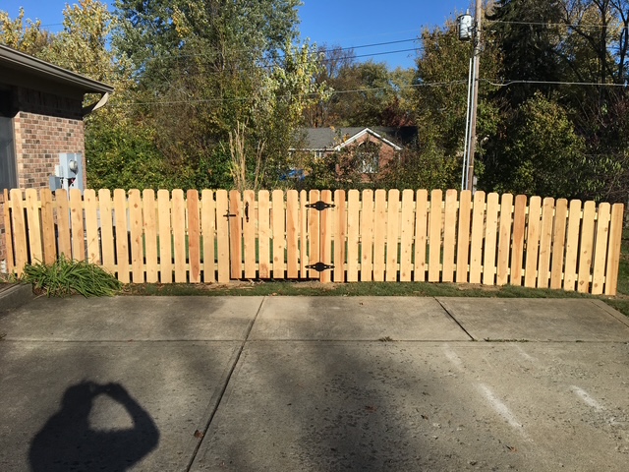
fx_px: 527
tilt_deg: -6.7
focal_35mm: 29
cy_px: 236
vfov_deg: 48.2
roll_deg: -2.1
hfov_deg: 61.7
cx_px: 314
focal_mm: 4.15
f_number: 2.2
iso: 25
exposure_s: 1/2564
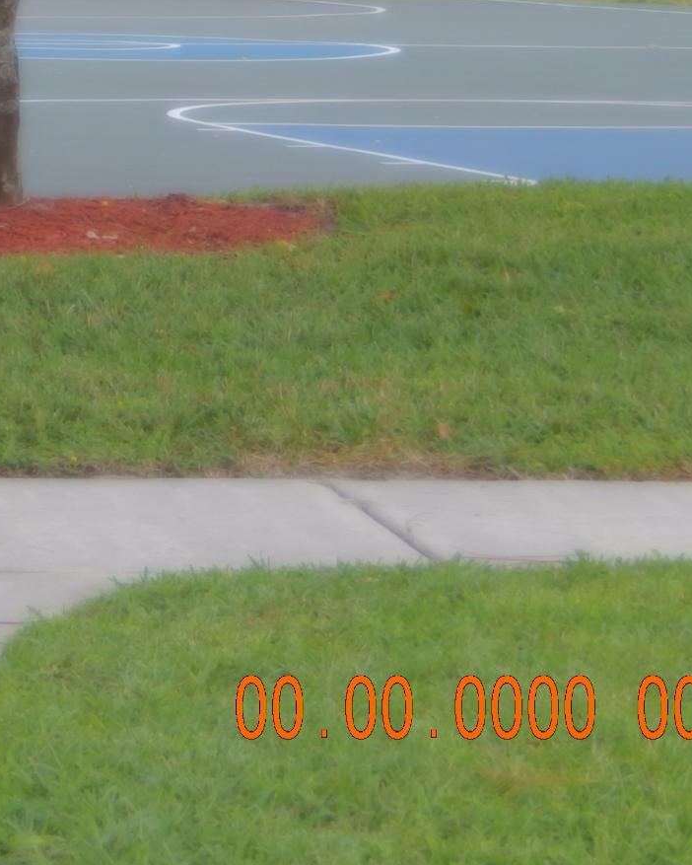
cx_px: -272
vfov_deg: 6.8
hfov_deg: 5.4
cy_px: -73
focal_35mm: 282
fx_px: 7217
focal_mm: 17
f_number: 5.2
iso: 125
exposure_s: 1/200
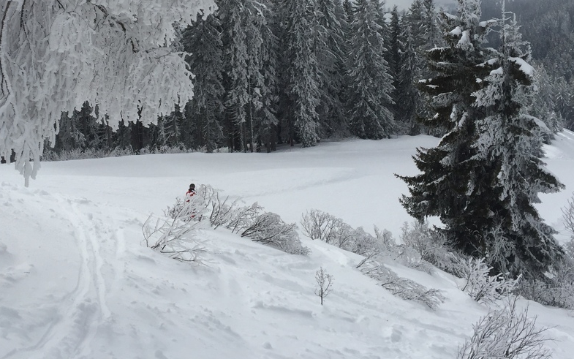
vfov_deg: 26.8
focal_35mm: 47
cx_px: 219
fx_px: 735
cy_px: 57
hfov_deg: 42.3
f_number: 2.2
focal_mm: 4.15
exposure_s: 1/4950
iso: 32
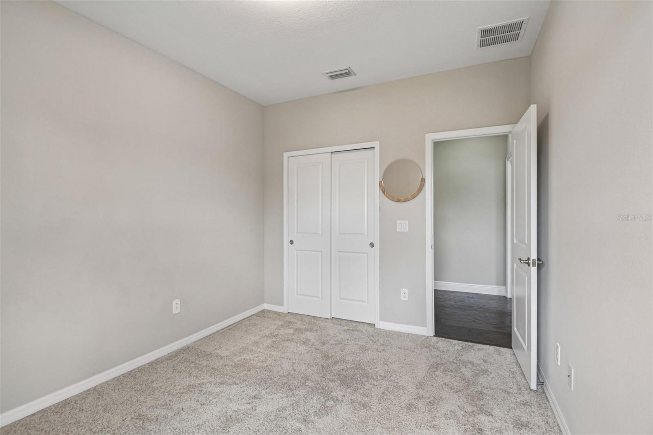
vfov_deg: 73.7
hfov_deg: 96.7
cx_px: 326
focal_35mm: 16
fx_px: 290
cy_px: 218
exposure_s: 1/30
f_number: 8
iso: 400
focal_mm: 16
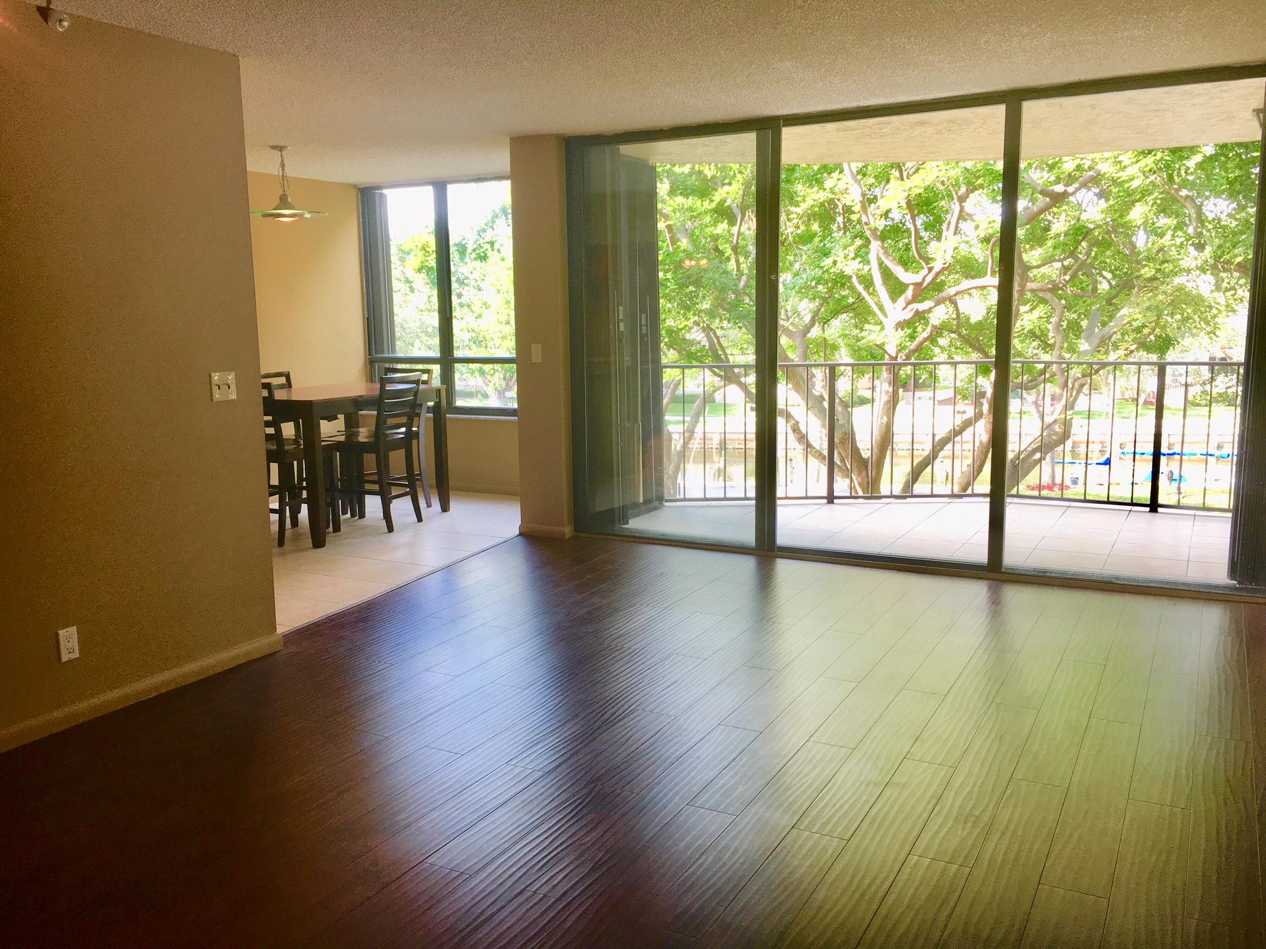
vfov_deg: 48.2
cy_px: 474
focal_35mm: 29
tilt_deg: -9.5
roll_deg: +1.3
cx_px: 633
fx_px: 1061
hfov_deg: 61.7
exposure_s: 1/60
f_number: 2.2
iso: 32
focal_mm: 4.15
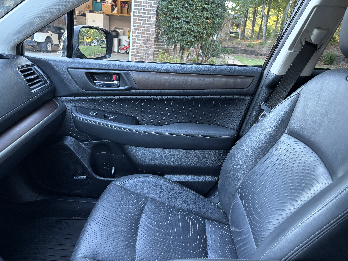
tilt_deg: -18.4
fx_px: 261
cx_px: 174
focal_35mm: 26
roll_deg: -5.8
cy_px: 130
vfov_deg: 53.1
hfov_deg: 67.3
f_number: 1.6
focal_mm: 5.96
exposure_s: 1/59
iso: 200
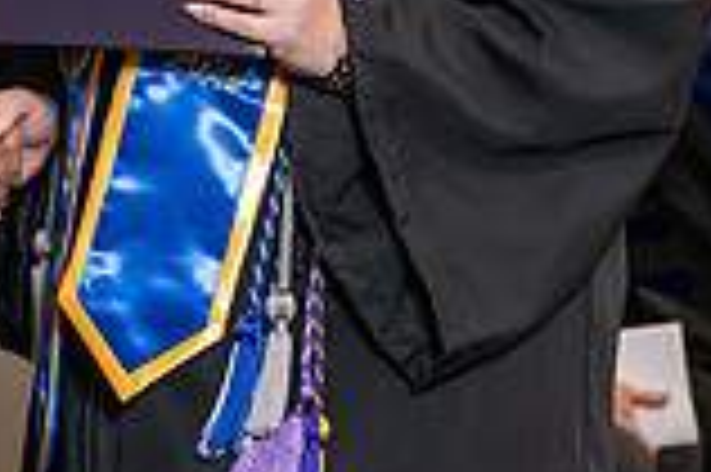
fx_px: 5070
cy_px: -249
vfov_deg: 5.3
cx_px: -266
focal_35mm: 257
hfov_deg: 7.9
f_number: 5
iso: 1600
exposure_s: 1/125
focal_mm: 70
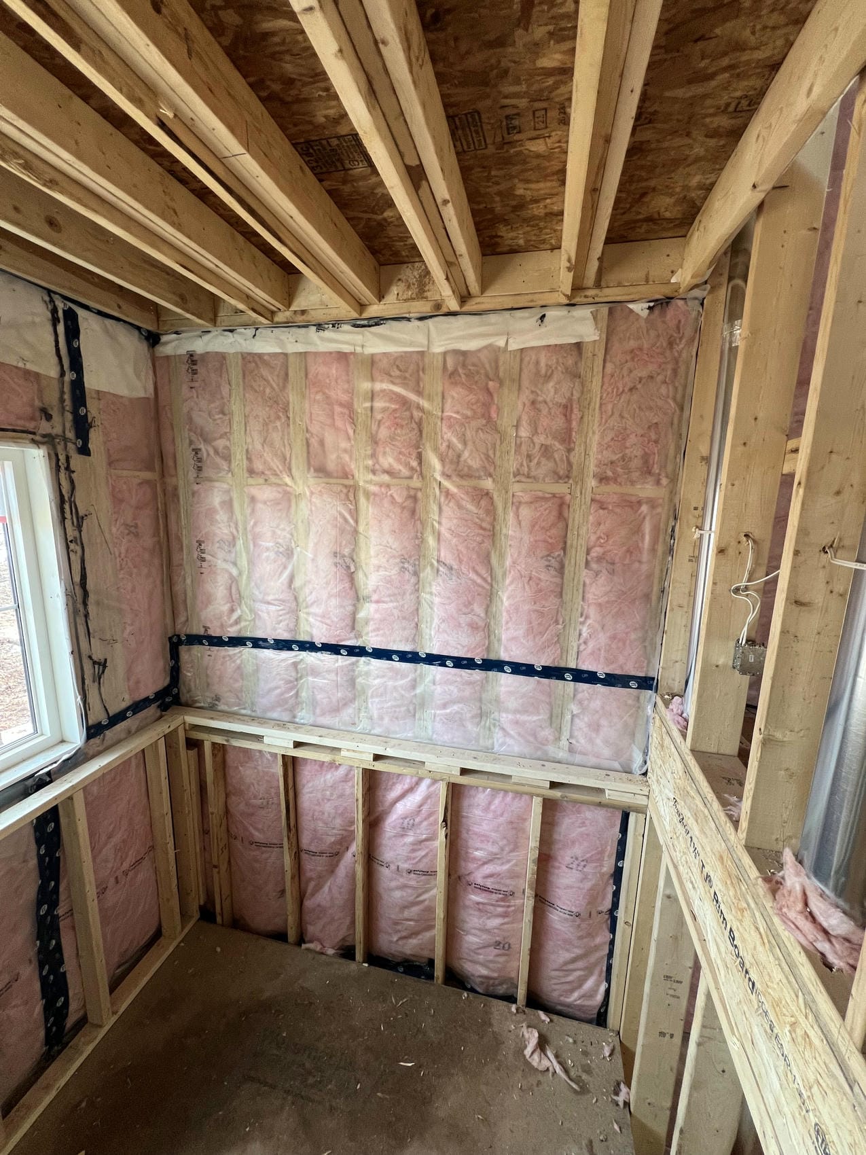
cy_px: 578
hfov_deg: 89.9
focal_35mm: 13
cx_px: 433
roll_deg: -0.9
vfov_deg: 106.2
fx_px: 434
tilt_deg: -9.9
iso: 100
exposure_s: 1/99
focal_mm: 1.57
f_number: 1.8
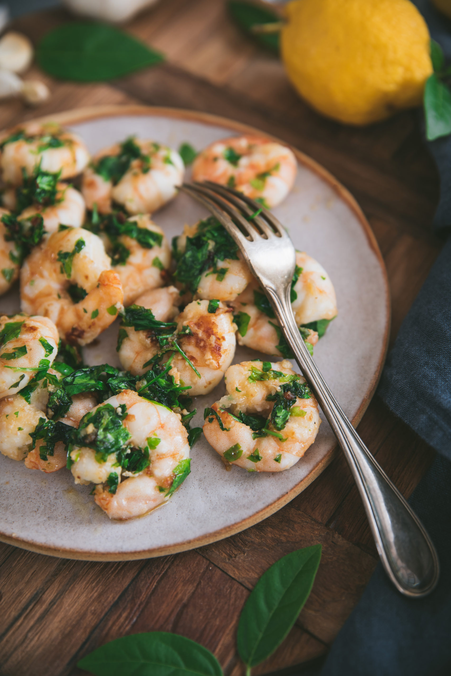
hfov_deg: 23.4
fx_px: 1089
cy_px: 338
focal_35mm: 58
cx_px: 226
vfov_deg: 34.5
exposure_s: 1/60
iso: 100
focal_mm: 58
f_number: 3.2
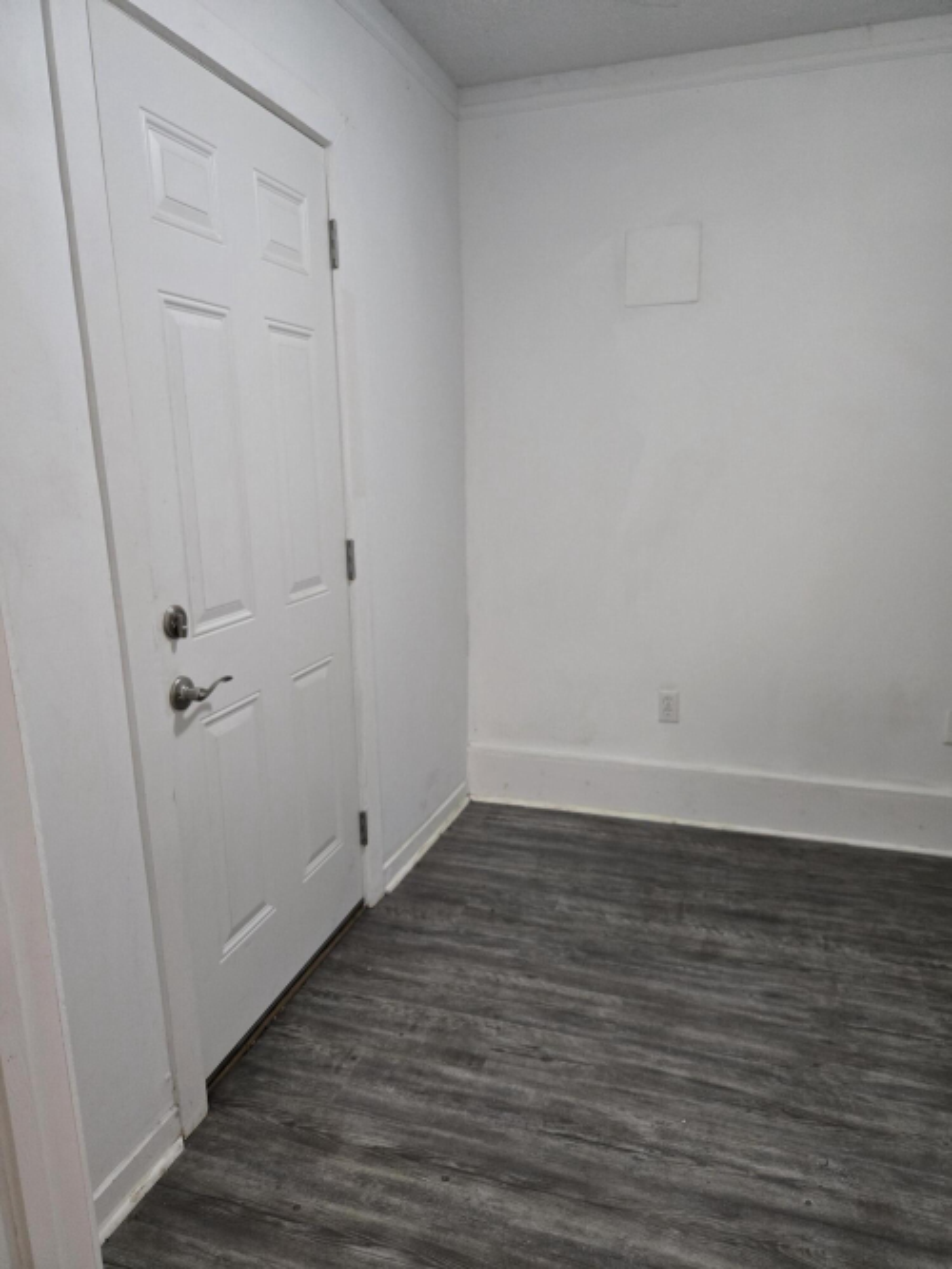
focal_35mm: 23
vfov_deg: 73.9
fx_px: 844
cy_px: 634
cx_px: 476
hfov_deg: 58.9
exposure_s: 1/60
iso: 640
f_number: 1.8
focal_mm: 5.4
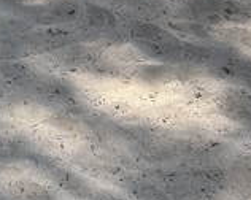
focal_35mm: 152
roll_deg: +0.4
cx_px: -167
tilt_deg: -31.6
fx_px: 1128
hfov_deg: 11.9
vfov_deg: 9.6
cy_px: -175
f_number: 1.78
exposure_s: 1/2252
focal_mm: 6.76
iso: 80
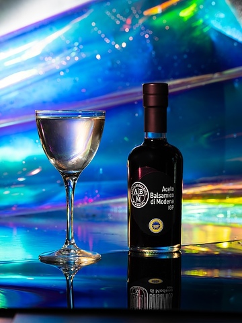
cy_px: 162
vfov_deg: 20.7
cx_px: 121
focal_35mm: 95
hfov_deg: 15.6
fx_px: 886
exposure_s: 1/160
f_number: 11
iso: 500
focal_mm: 120
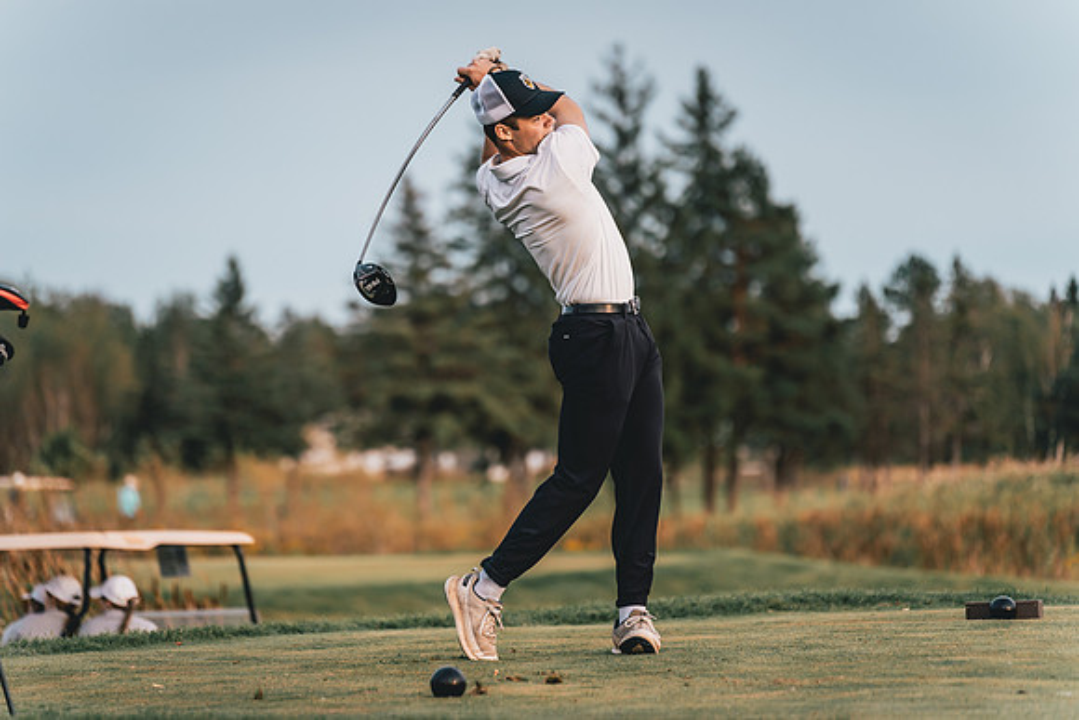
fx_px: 4817
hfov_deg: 12.8
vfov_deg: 8.5
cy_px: 370
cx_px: 501
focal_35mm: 161
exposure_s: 1/2000
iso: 400
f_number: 2.8
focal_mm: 150
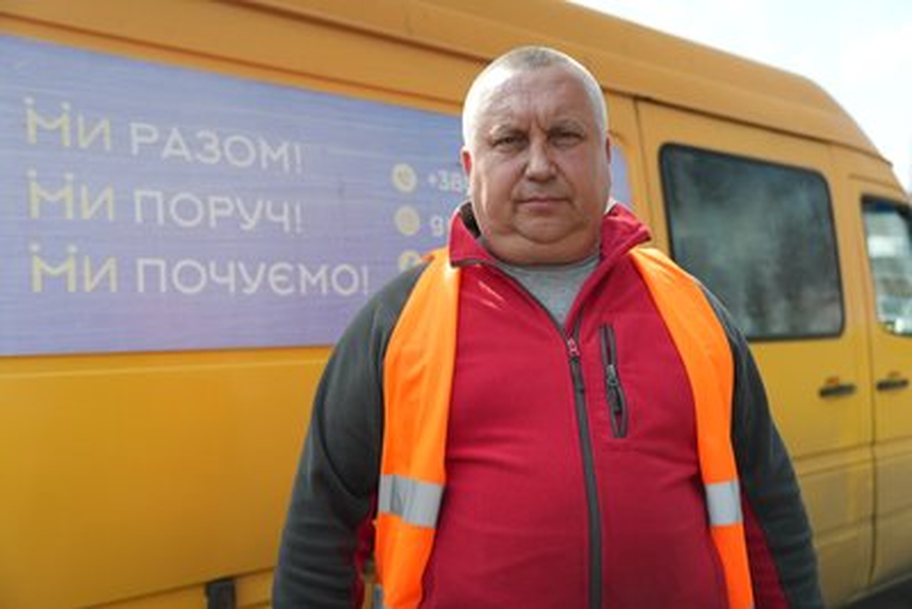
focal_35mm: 34
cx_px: 456
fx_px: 862
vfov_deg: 38.9
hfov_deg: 55.8
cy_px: 304
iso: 1000
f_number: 2.8
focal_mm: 34
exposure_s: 1/200
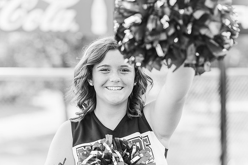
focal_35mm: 85
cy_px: 82
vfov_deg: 16.1
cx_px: 124
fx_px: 586
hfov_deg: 23.9
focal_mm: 85
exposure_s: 1/500
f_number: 2.8
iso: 200
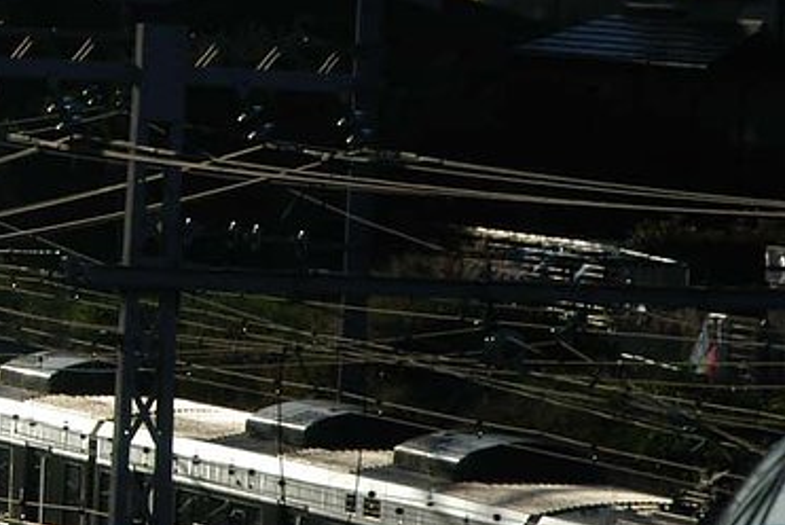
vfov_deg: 2.5
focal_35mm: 558
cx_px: -214
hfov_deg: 3.7
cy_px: 297
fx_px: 12185
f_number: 11
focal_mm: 135
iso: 200
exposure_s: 1/750
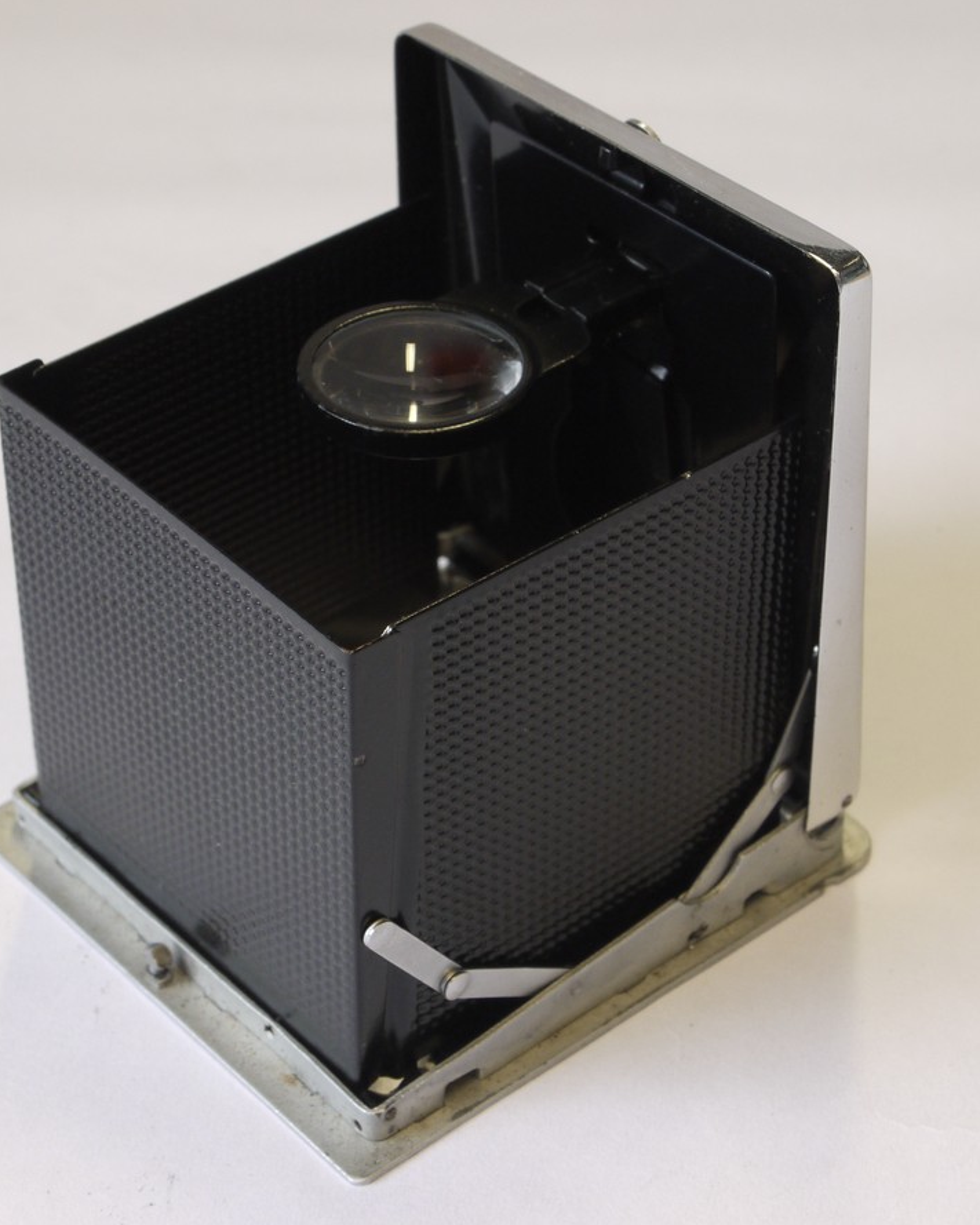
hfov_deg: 17.7
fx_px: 3155
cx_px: 465
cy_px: 613
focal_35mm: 87
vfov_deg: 22.0
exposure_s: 1/15
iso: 400
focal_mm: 33
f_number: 11
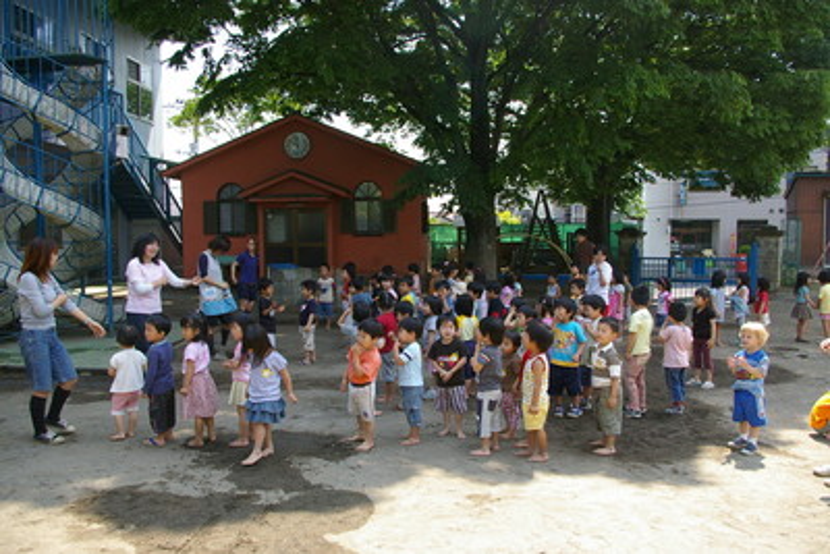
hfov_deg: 61.9
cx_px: 415
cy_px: 277
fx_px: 692
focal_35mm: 30
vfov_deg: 43.6
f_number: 8
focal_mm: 20
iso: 400
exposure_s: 1/180
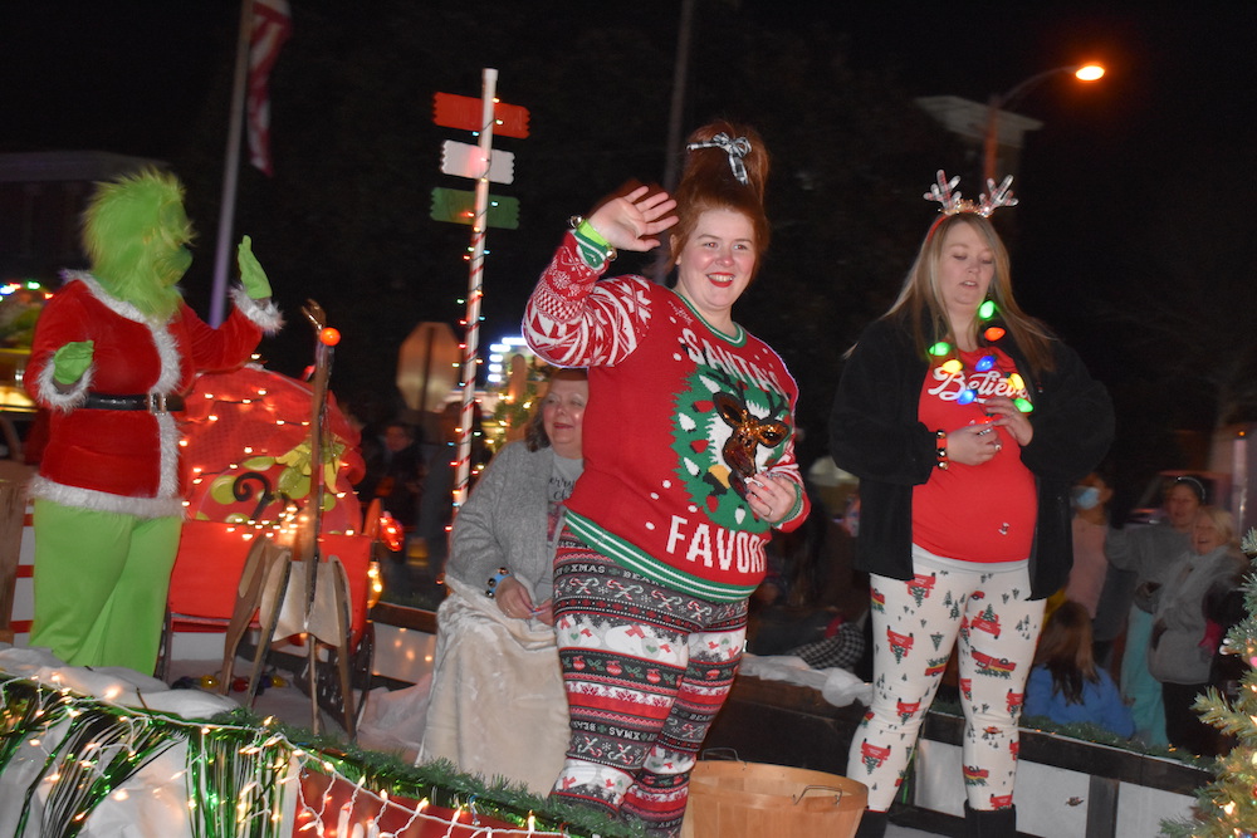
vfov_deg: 22.6
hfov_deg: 33.4
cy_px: 419
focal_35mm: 60
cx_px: 628
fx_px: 2095
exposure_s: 1/60
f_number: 4.8
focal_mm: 40
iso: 2200
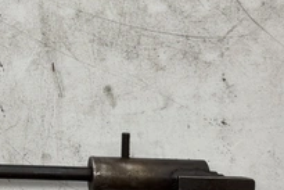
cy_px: 69
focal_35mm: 71
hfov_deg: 27.3
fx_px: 560
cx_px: 22
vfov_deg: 19.2
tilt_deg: -79.9
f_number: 1.78
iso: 125
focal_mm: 6.76
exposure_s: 1/120
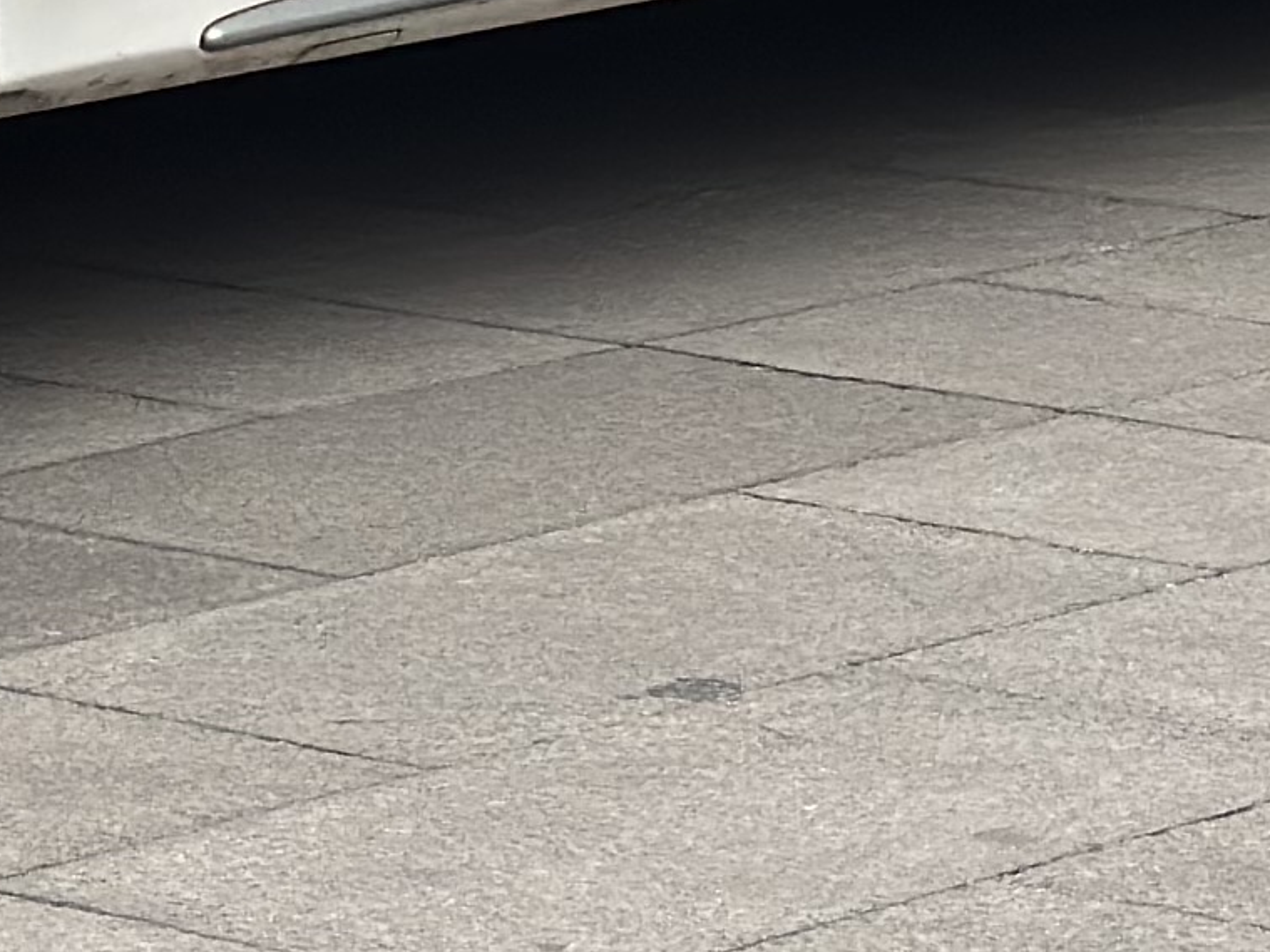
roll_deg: -0.9
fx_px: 9354
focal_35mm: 255
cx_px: -239
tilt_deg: +0.8
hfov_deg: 7.7
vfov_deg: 5.6
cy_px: -1307
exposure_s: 1/456
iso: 80
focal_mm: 6.86
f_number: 1.78
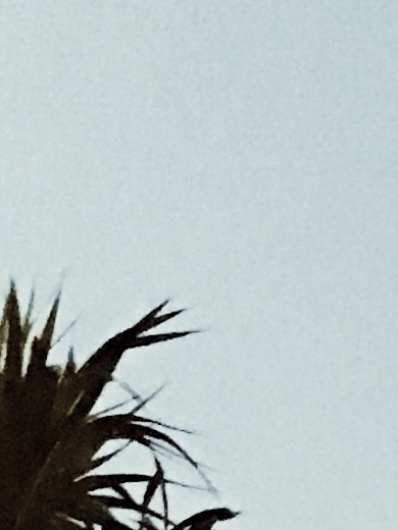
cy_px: 983
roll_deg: +0.9
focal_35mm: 225
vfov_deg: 8.4
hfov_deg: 6.2
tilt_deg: +35.4
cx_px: 1114
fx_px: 3449
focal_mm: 4.15
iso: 1000
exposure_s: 1/15
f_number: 2.2
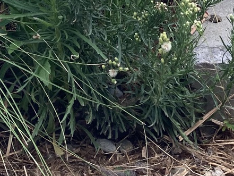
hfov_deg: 15.5
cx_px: 103
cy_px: -211
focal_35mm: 127
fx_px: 859
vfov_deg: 10.4
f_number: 1.8
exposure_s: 1/121
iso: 20
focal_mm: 3.99
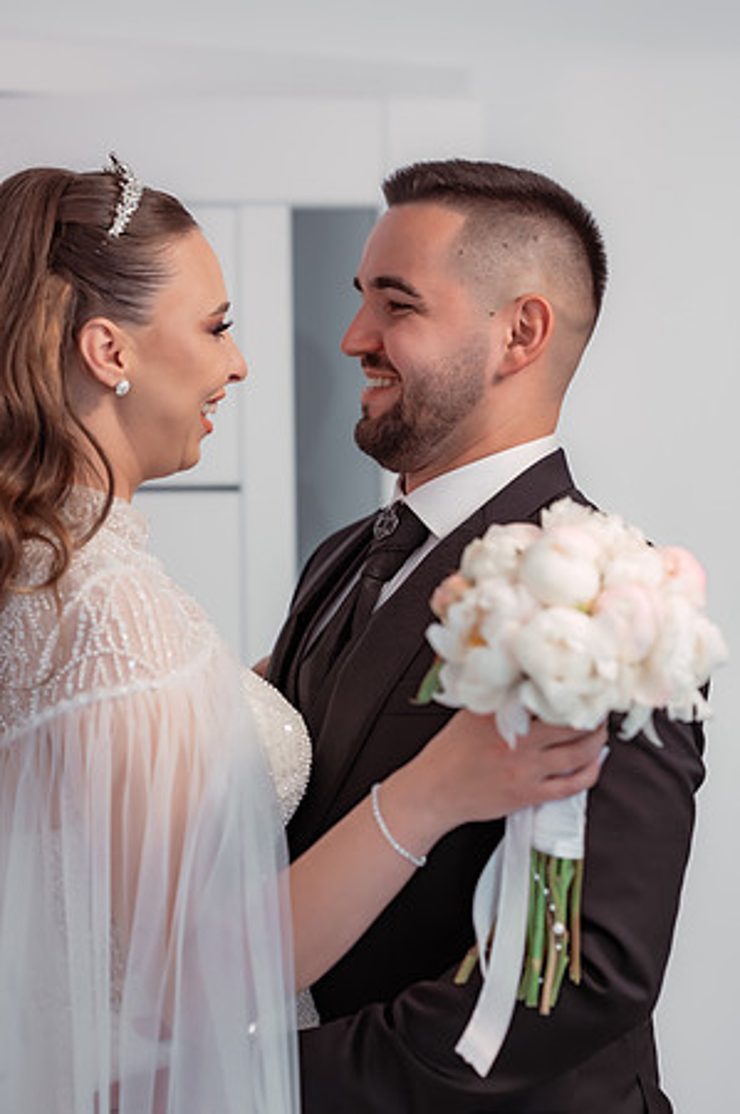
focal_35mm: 85
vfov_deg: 23.9
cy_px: 557
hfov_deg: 16.0
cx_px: 370
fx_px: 2627
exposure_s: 1/320
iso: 1600
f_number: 2.8
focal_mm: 85
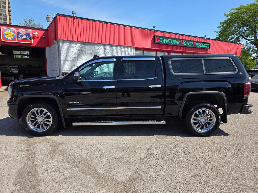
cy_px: 96
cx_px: 129
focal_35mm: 23
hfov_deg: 73.9
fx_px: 171
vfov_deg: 58.9
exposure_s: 1/3427
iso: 80
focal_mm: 6.3
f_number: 1.7
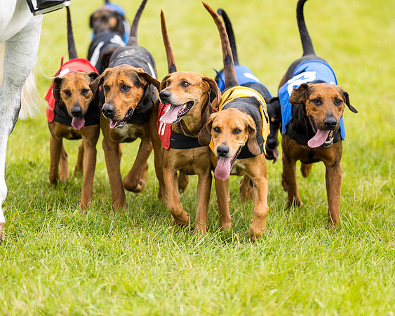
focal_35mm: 197
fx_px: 2305
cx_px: 245
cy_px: 203
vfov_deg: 7.8
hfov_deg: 9.8
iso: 50
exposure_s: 1/500
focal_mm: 135
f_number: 1.8
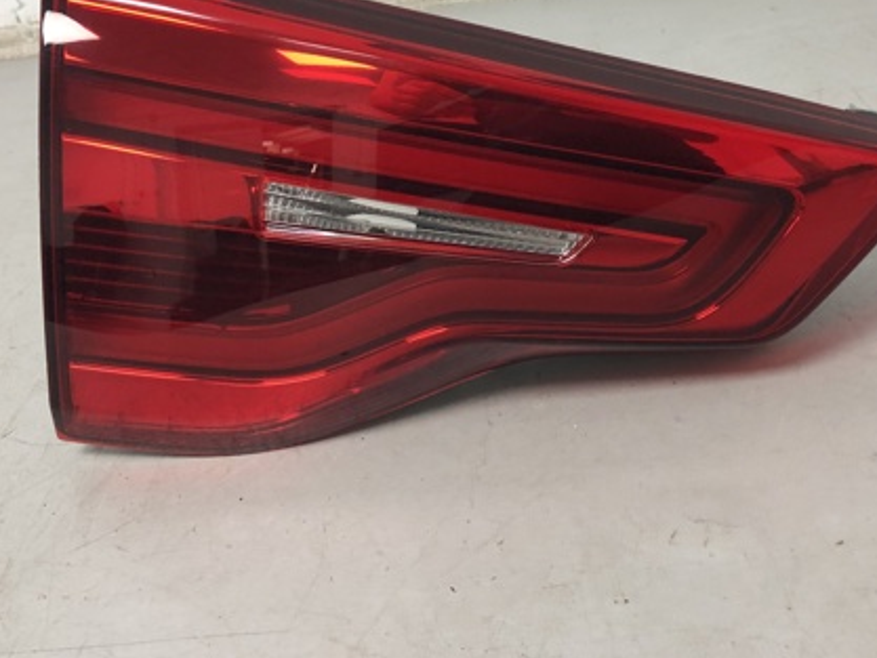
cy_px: 187
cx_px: 471
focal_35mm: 43
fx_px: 1090
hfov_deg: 43.8
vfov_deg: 33.1
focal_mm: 4
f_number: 1.8
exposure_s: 1/33
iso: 40
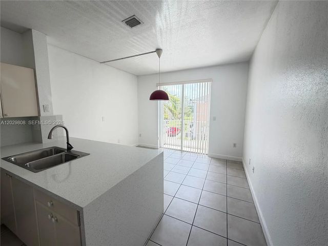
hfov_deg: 102.1
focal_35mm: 14
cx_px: 164
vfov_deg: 85.7
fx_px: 133
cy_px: 123
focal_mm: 2.22
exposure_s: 1/121
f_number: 2.2
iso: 64
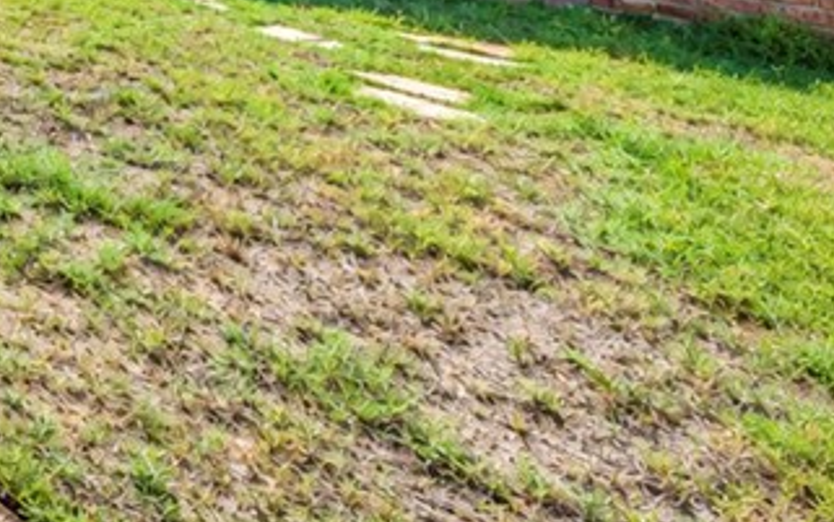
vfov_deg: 25.3
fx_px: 887
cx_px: -470
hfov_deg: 27.9
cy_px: -251
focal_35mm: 39
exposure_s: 1/800
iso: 200
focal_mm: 12
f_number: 8
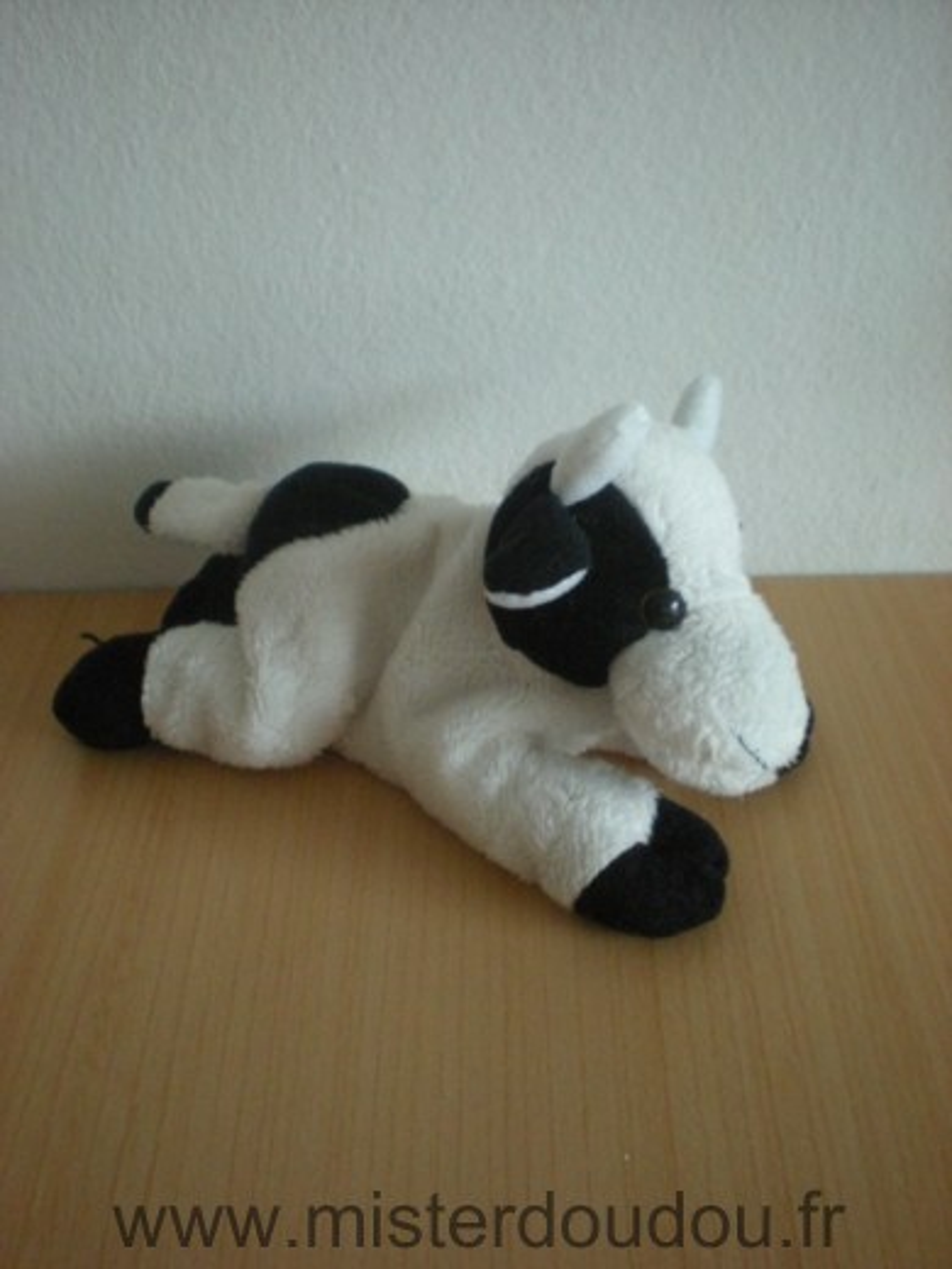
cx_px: 476
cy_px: 634
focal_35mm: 38
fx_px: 1393
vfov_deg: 49.0
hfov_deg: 37.7
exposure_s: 1/8
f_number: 3.1
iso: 425
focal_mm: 6.3
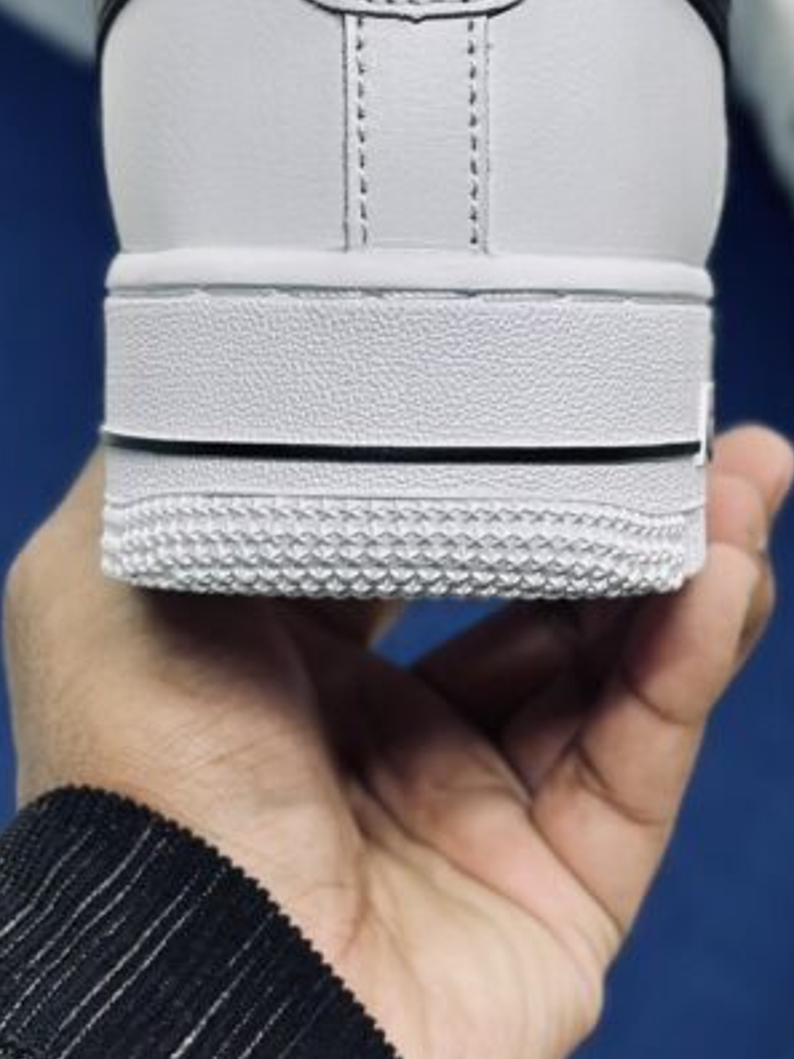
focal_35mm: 113
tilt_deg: -52.0
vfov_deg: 17.3
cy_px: 218
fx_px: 3456
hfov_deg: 13.1
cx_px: 441
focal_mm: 6.86
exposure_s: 1/111
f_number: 1.78
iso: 64
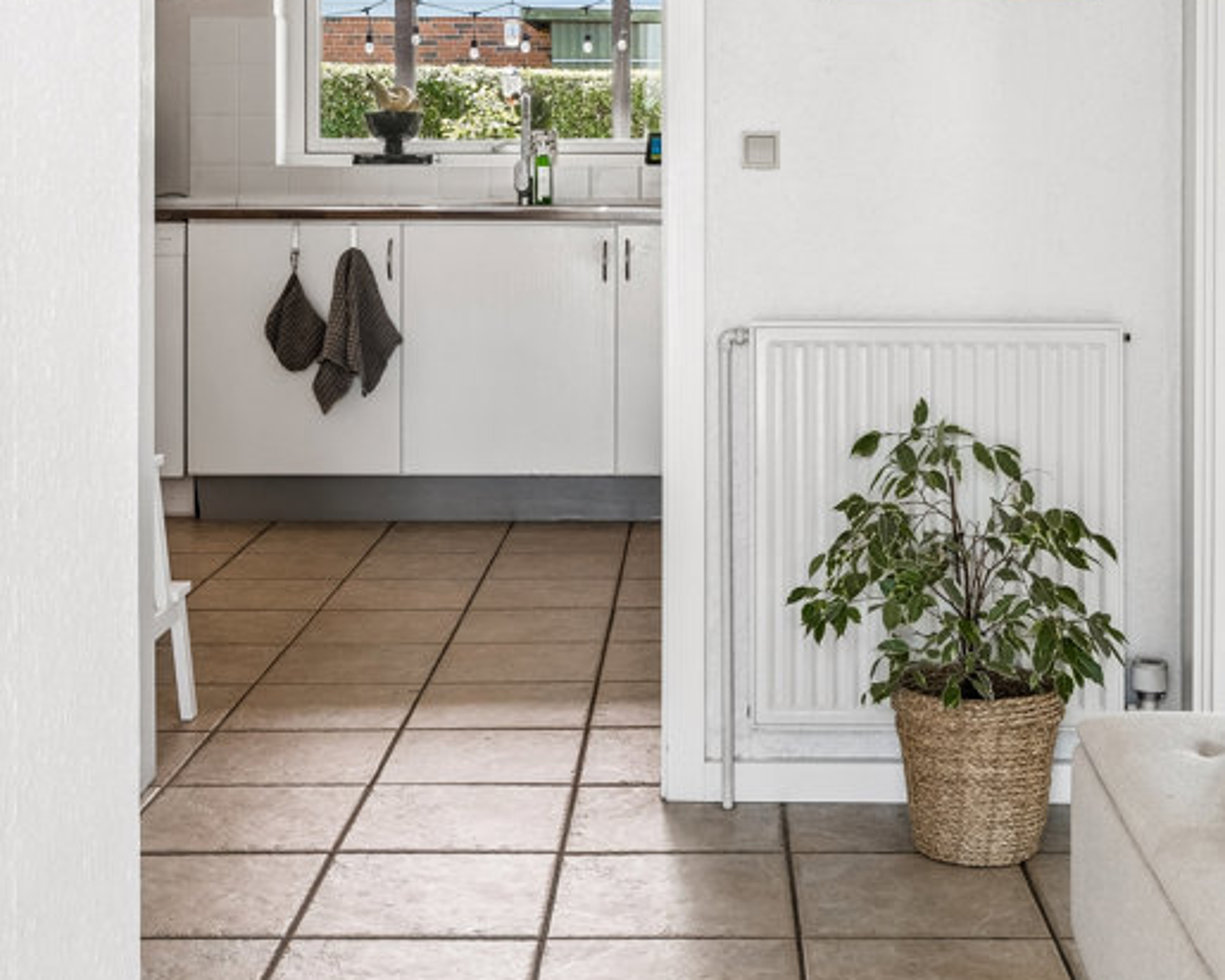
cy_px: 176
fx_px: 2139
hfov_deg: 31.9
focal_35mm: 59
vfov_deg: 25.3
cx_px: 742
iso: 200
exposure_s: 1/5
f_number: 8
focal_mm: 18
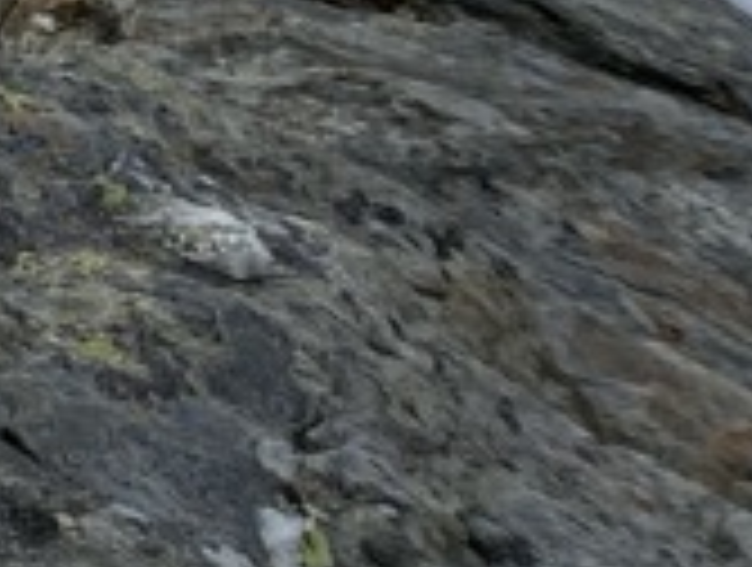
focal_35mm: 159
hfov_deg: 9.7
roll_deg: -0.6
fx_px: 3462
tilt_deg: +7.8
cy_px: -1071
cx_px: -1454
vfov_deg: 8.1
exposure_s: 1/3731
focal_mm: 4.25
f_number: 1.8
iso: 32
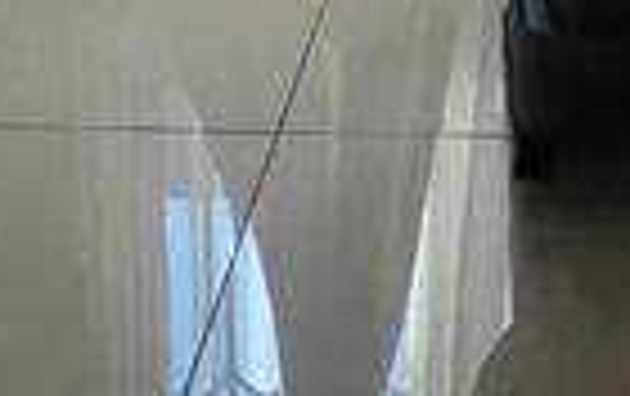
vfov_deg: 8.8
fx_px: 2390
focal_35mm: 139
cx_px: 657
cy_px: -486
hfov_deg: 14.7
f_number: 1.7
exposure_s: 1/182
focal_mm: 6.3
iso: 32
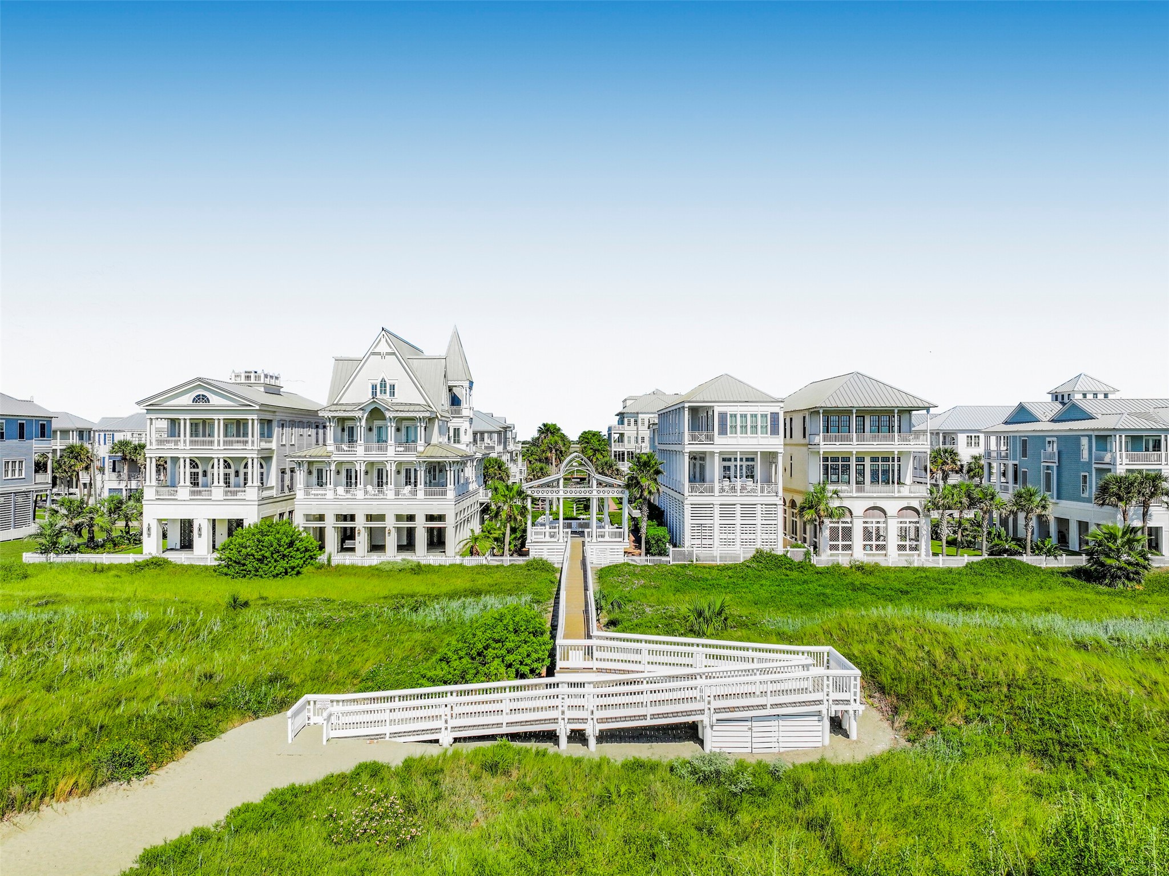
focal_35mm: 24
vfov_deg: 56.8
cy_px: 438
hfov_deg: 71.6
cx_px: 584
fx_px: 810
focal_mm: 12.29
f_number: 4
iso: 100
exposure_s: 1/1600
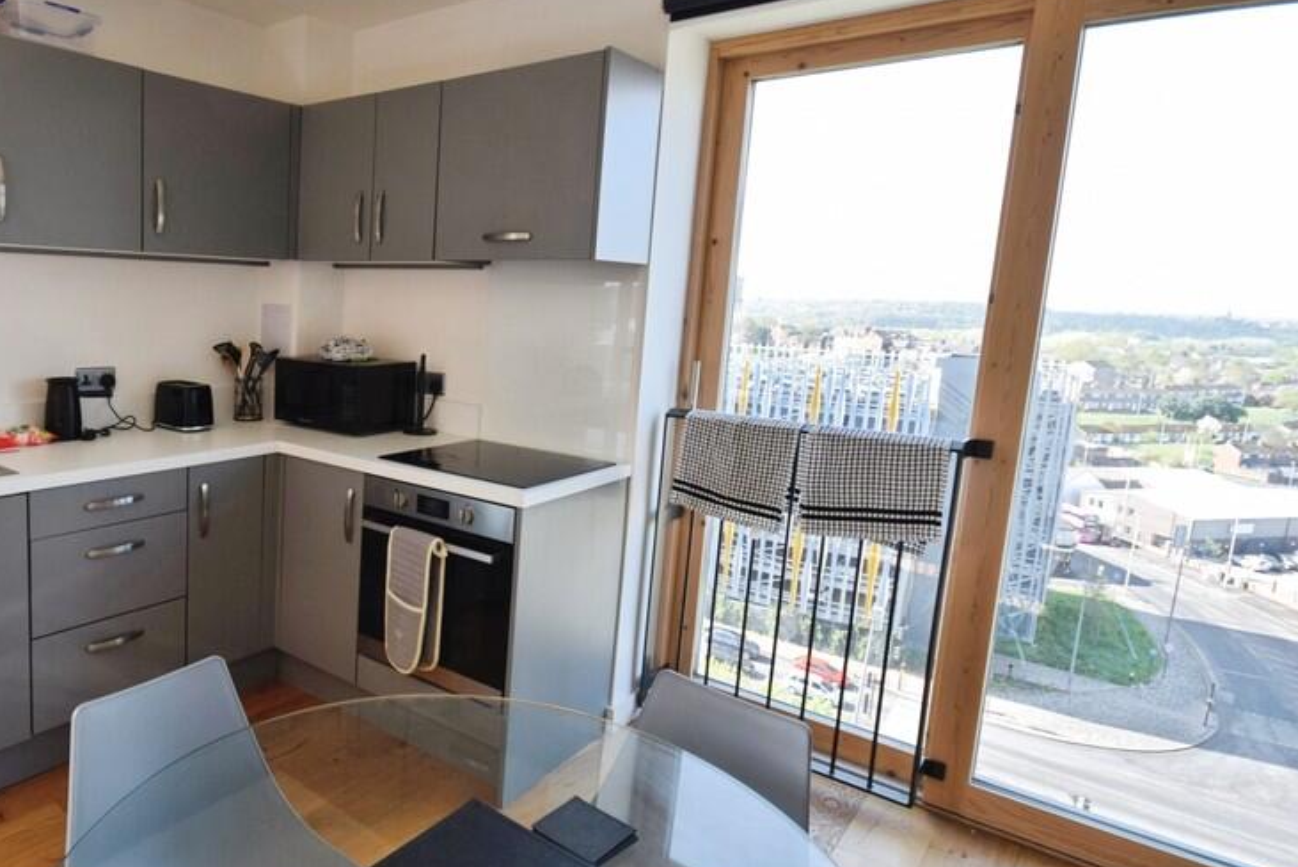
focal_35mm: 21
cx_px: 446
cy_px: 527
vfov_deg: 59.0
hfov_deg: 78.8
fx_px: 757
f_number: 6.3
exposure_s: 1/160
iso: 400
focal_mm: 10
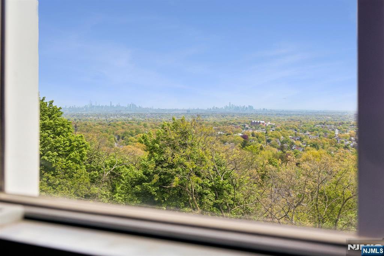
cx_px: 192
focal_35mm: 42
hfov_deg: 46.4
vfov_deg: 31.9
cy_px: 128
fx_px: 448
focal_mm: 28
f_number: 8
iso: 200
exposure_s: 1/500
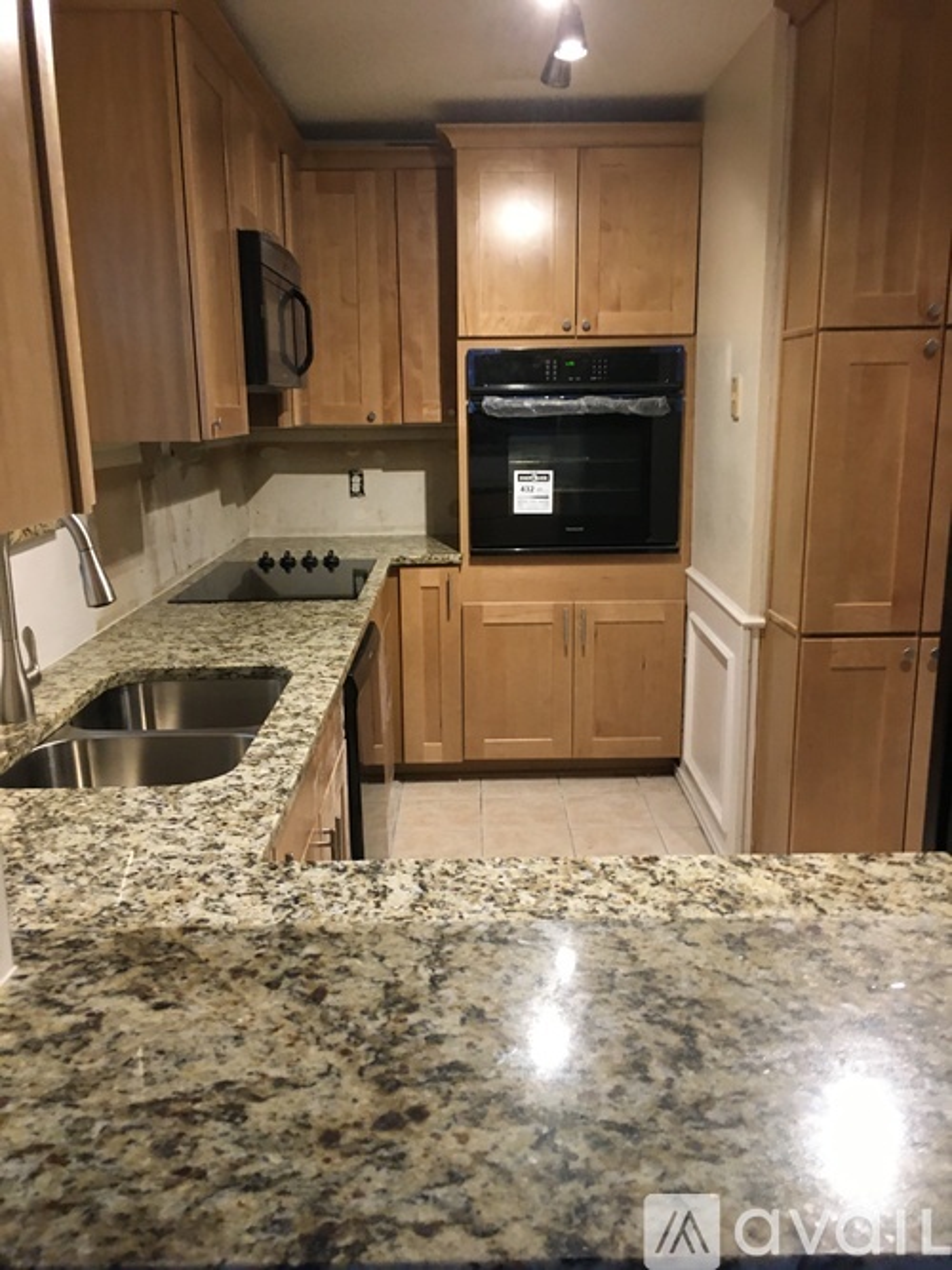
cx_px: 476
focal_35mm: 29
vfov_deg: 61.7
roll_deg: +3.0
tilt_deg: -13.7
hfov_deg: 48.2
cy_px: 635
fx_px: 1064
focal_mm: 4.15
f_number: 2.2
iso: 160
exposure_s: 1/30
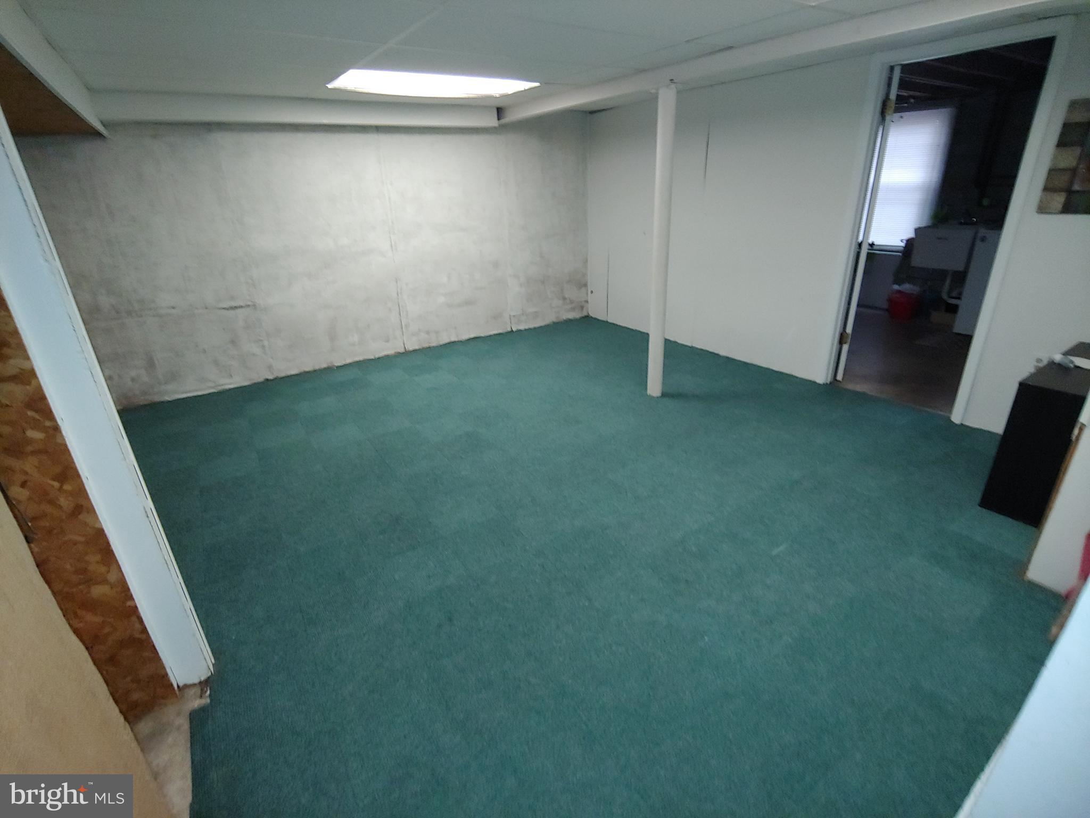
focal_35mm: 16
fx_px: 504
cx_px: 545
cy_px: 409
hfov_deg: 94.5
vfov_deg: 78.1
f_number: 1.9
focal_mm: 2.18
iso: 250
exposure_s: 1/15
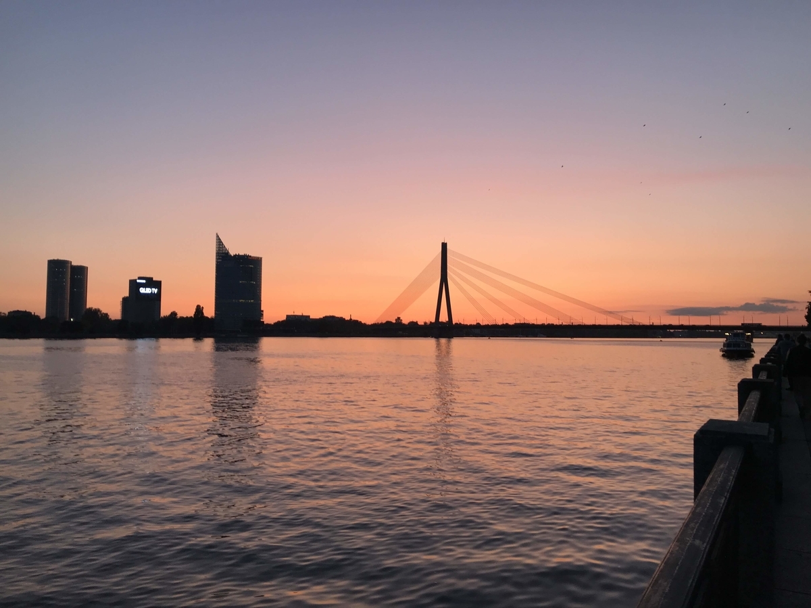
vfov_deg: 49.7
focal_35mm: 28
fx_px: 656
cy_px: 304
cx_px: 406
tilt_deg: +2.8
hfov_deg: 63.4
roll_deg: -0.5
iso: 25
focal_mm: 3.99
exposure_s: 1/50
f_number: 1.8
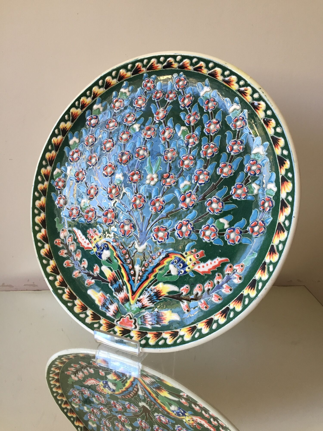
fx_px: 361
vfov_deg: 61.7
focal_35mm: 29
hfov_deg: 48.2
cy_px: 216
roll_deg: +0.3
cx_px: 162
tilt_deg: -15.8
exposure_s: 1/33
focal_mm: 4.15
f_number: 2.2
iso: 32
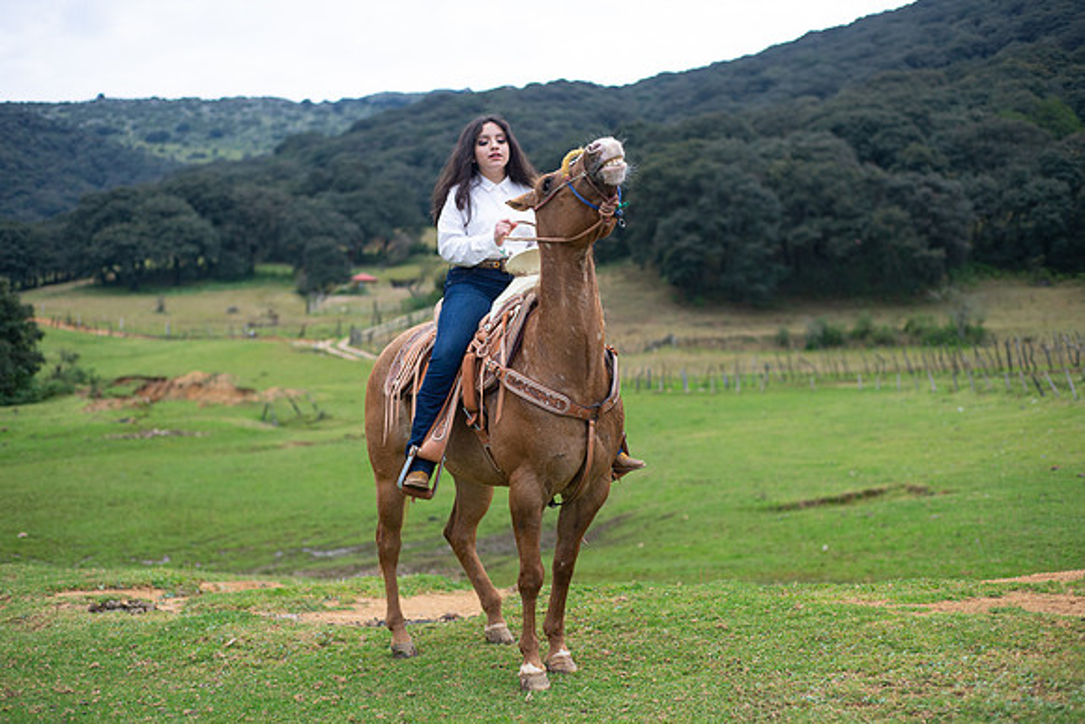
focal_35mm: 50
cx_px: 542
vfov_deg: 27.0
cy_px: 362
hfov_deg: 39.6
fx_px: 1507
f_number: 2.8
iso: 400
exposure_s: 1/800
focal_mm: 50
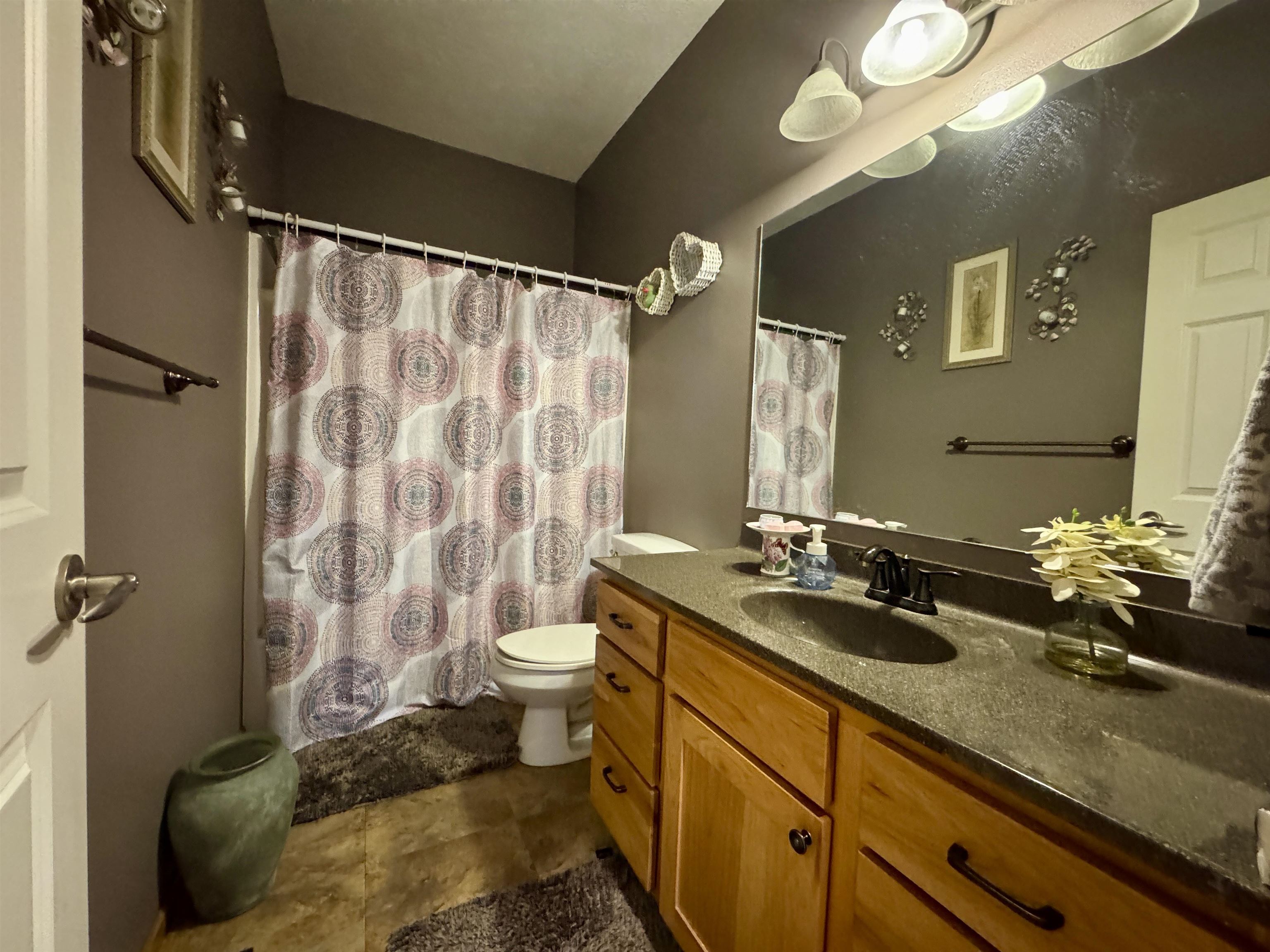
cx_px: 635
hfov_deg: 102.1
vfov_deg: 85.7
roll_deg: -2.3
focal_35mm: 14
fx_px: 514
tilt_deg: -2.6
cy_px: 476
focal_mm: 2.22
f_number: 2.2
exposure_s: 1/60
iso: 1250
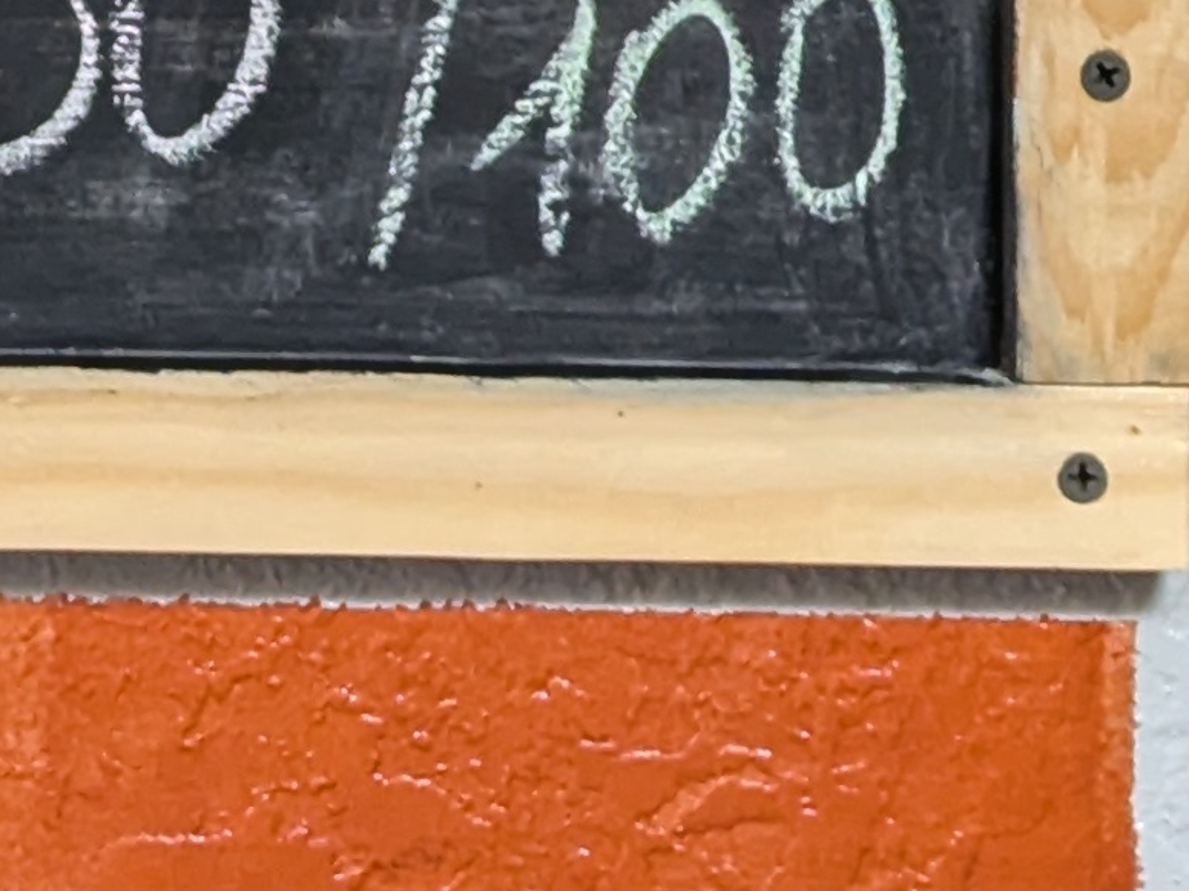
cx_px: -1163
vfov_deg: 5.6
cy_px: -1639
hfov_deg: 7.5
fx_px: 8689
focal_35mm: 253
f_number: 1.85
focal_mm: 6.81
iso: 196
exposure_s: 1/23.2
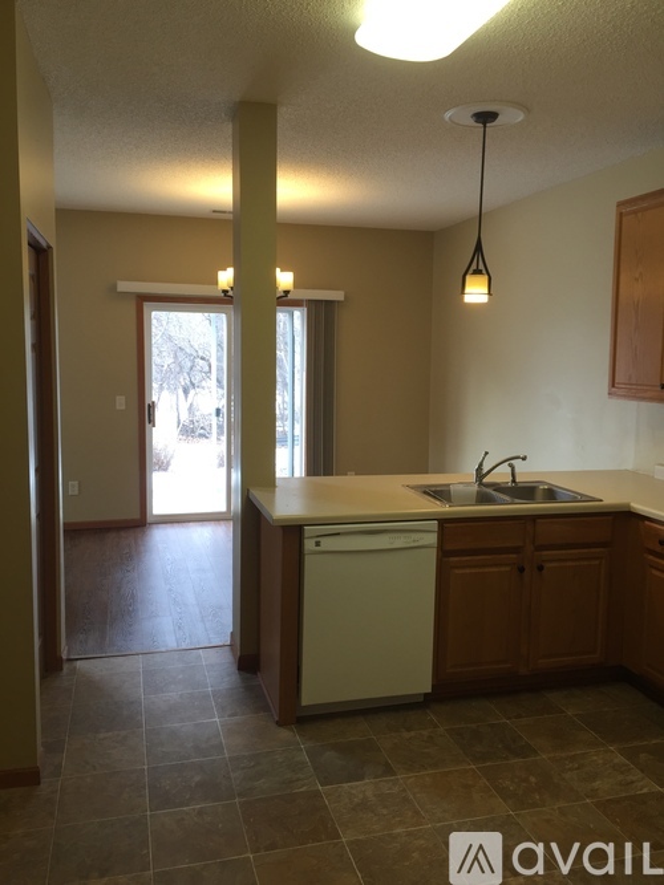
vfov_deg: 61.7
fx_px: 742
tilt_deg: -4.8
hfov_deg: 48.2
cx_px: 332
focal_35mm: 29
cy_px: 442
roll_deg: -1.2
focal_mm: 4.15
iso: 40
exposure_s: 1/60
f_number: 2.2
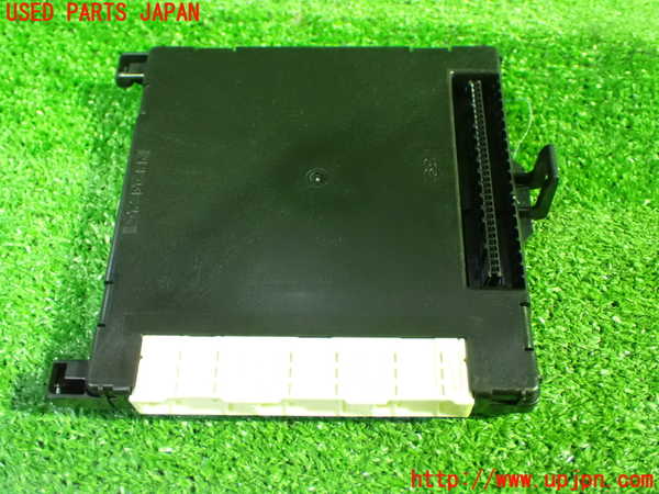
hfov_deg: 49.0
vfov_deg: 37.7
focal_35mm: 38
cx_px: 330
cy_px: 247
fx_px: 723
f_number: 2.7
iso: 1600
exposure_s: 1/20
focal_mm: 6.83
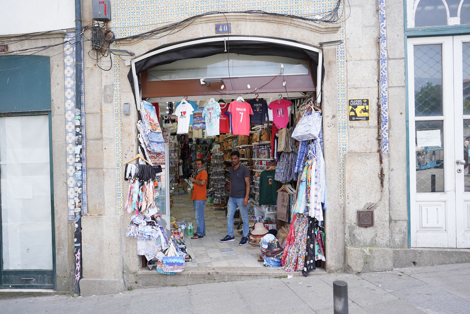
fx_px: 313
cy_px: 157
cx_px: 235
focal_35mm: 24
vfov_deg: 53.1
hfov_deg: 73.7
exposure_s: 1/100
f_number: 5.6
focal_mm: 24
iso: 100
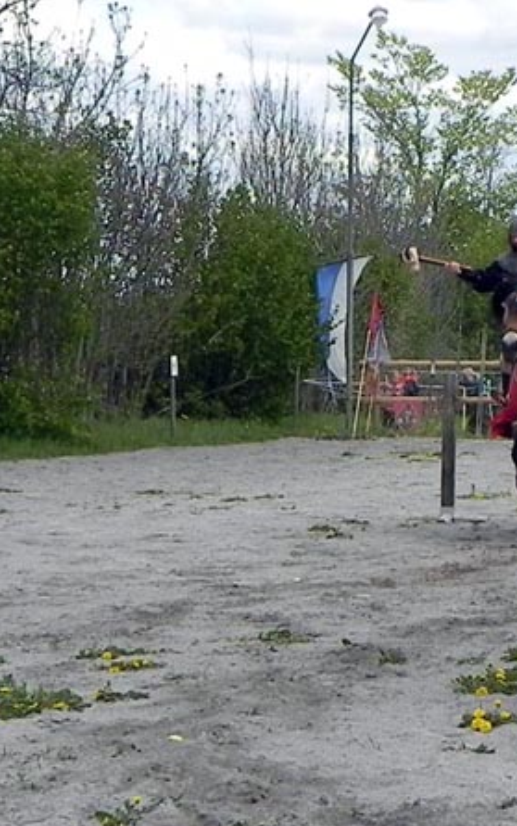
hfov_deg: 9.7
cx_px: 478
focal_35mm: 134
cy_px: 413
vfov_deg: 15.6
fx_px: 3019
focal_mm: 16.9
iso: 160
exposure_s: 1/201
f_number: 8
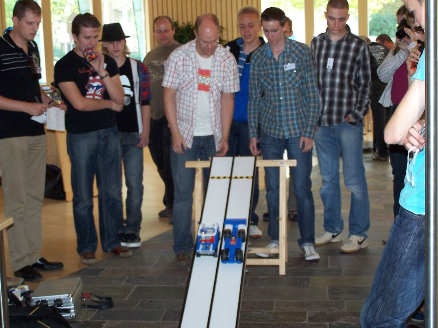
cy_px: 164
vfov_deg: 21.9
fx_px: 848
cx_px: 219
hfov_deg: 29.0
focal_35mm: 67
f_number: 3.2
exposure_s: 1/60
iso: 140
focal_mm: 11.1
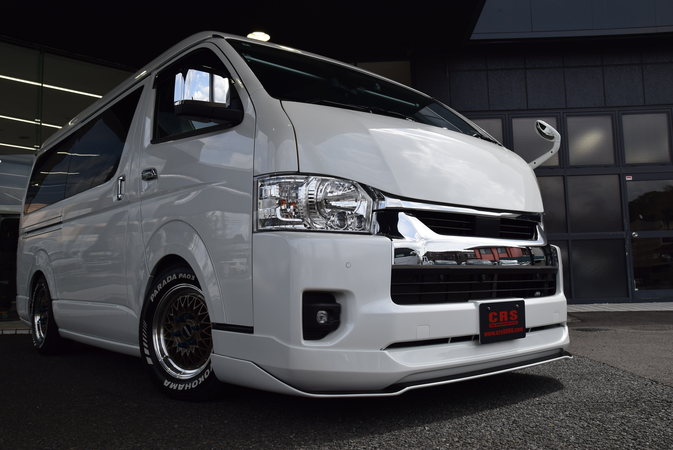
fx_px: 617
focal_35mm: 33
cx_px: 336
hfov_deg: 57.2
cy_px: 225
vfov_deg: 40.0
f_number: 11
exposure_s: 1/500
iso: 280
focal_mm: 22
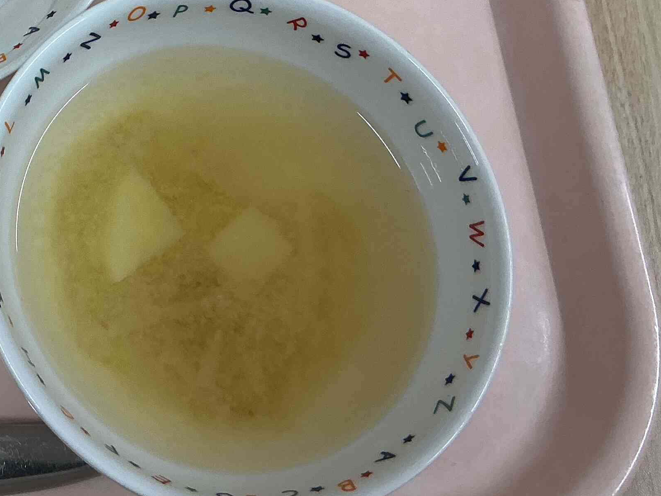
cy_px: -45
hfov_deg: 24.6
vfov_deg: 19.3
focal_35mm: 73
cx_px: -94
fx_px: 1394
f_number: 1.8
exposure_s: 1/120
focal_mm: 3
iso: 40
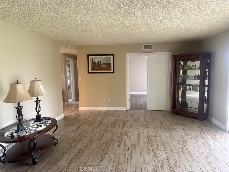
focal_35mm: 24
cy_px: 86
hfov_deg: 71.6
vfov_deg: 56.8
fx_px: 159
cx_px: 114
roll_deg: +0.9
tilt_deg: -5.7
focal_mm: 6.76
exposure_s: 1/60
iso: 320
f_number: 1.78
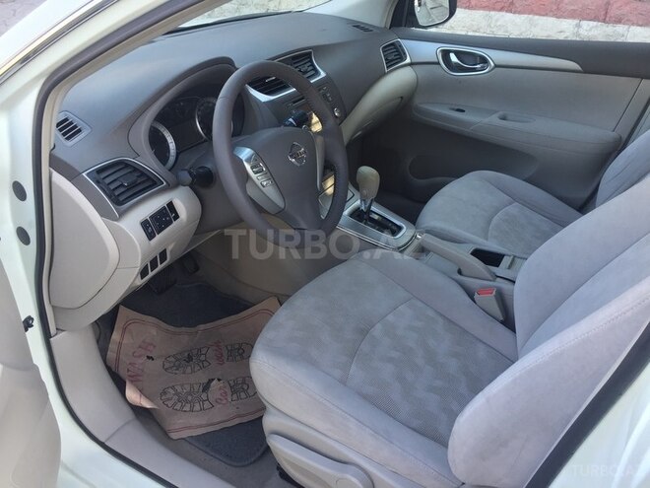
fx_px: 545
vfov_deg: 48.2
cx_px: 325
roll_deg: -0.3
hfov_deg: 61.7
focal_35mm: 29
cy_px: 244
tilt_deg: -33.4
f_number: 2.2
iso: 50
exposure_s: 1/100
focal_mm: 4.15
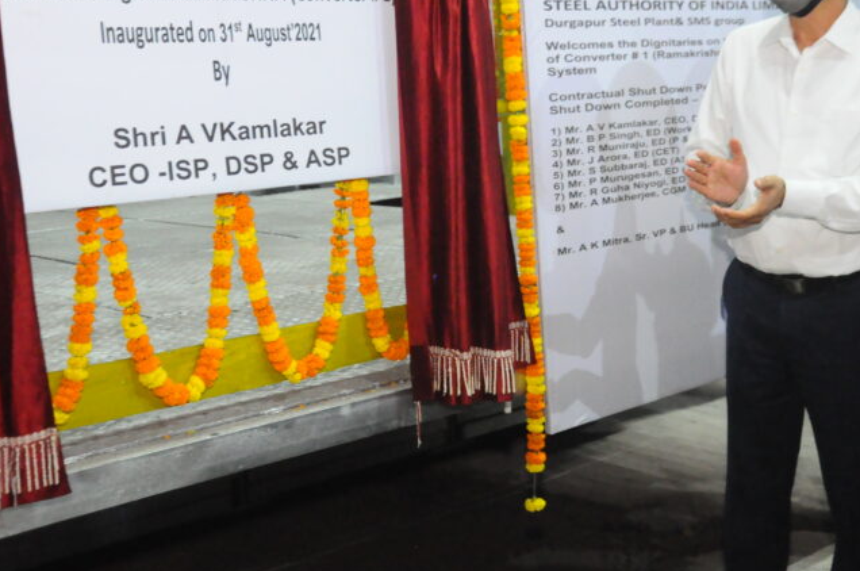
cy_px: 170
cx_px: 538
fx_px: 1383
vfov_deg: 23.2
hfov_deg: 34.4
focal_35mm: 58
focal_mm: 24
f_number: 5
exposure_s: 1/100
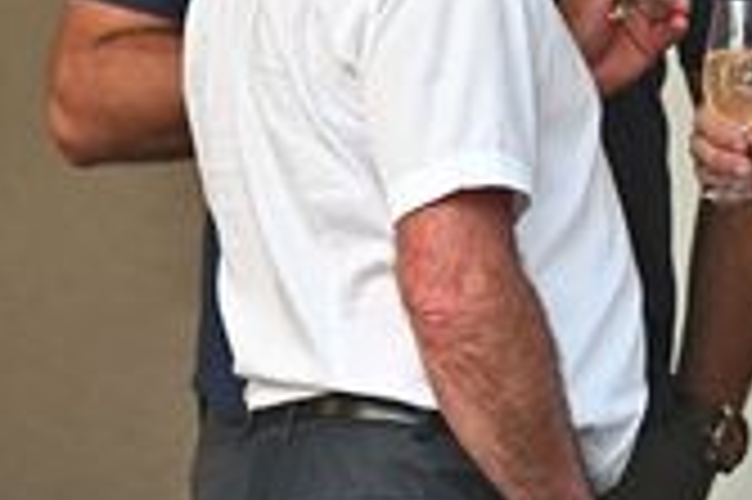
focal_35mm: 539
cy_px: -68
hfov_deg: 3.8
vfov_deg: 2.5
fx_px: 11248
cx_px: 464
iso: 1000
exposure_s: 1/200
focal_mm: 200
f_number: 3.5
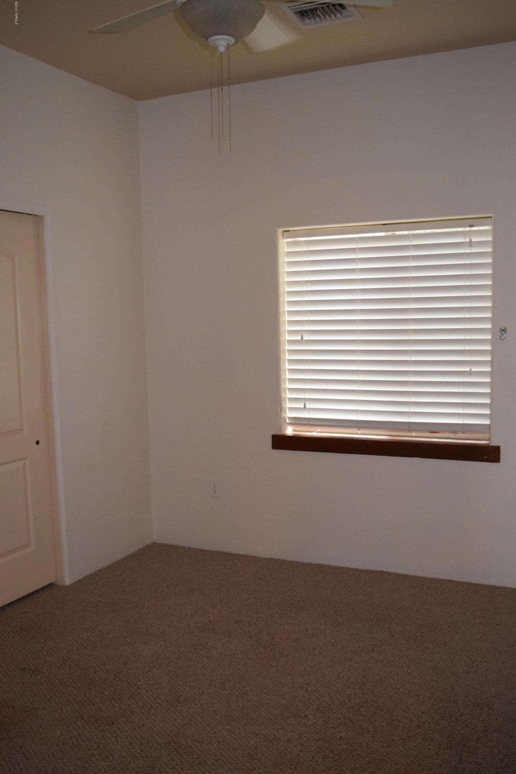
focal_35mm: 34
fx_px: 742
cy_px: 387
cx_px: 258
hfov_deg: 38.4
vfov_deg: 55.1
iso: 2200
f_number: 3.8
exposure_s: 1/60
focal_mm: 23
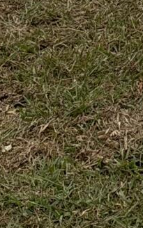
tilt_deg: -0.1
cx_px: 541
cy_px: -477
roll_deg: -0.3
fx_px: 1453
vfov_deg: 7.7
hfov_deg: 5.1
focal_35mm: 233
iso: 64
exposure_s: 1/3704
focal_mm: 6.93
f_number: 1.8
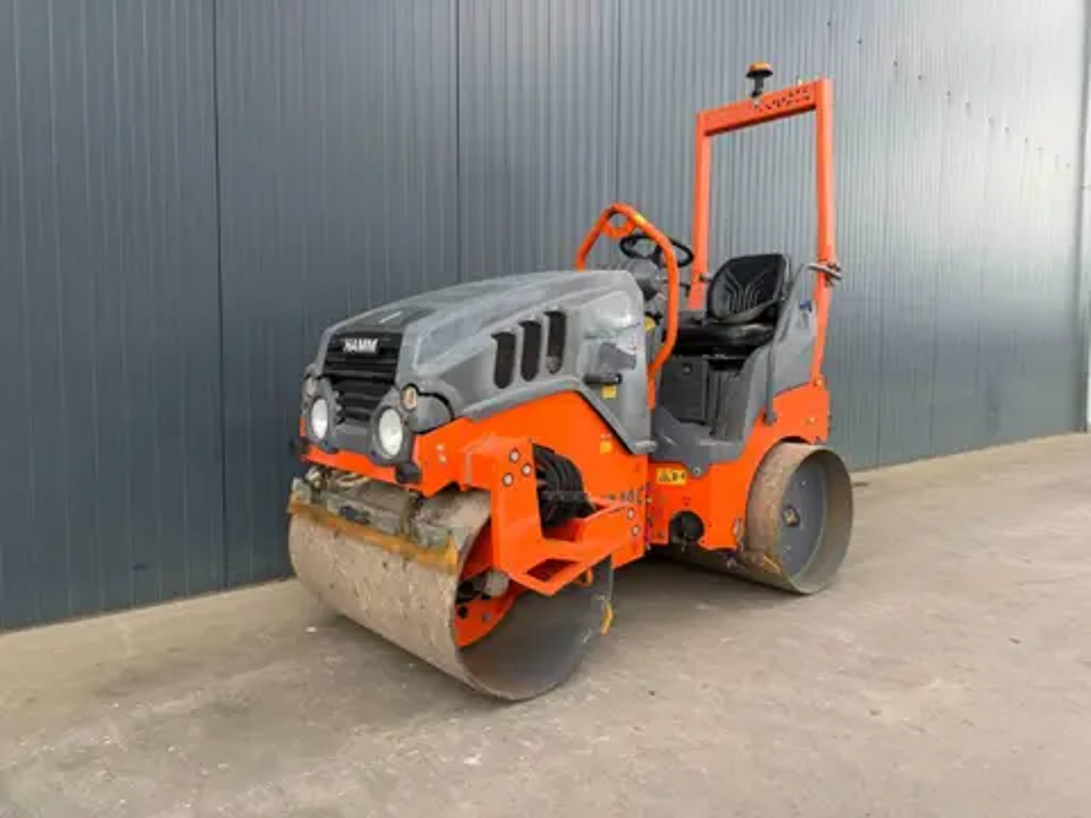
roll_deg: +0.1
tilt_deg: -4.1
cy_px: 409
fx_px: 756
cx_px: 546
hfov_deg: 71.6
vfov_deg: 56.8
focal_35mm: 24
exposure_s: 1/528
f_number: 1.78
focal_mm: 6.76
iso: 80
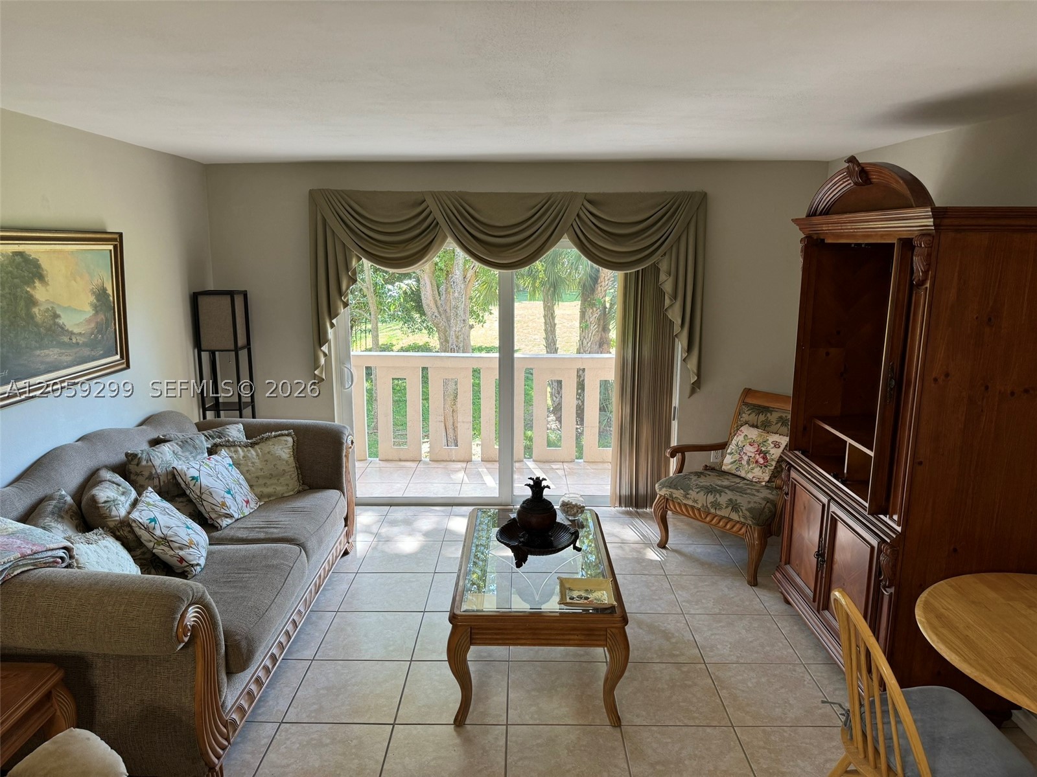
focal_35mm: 24
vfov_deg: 56.8
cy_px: 388
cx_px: 518
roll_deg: -0.8
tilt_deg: -11.1
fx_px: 719
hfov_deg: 71.6
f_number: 1.78
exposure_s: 1/120
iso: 100
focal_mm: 6.76
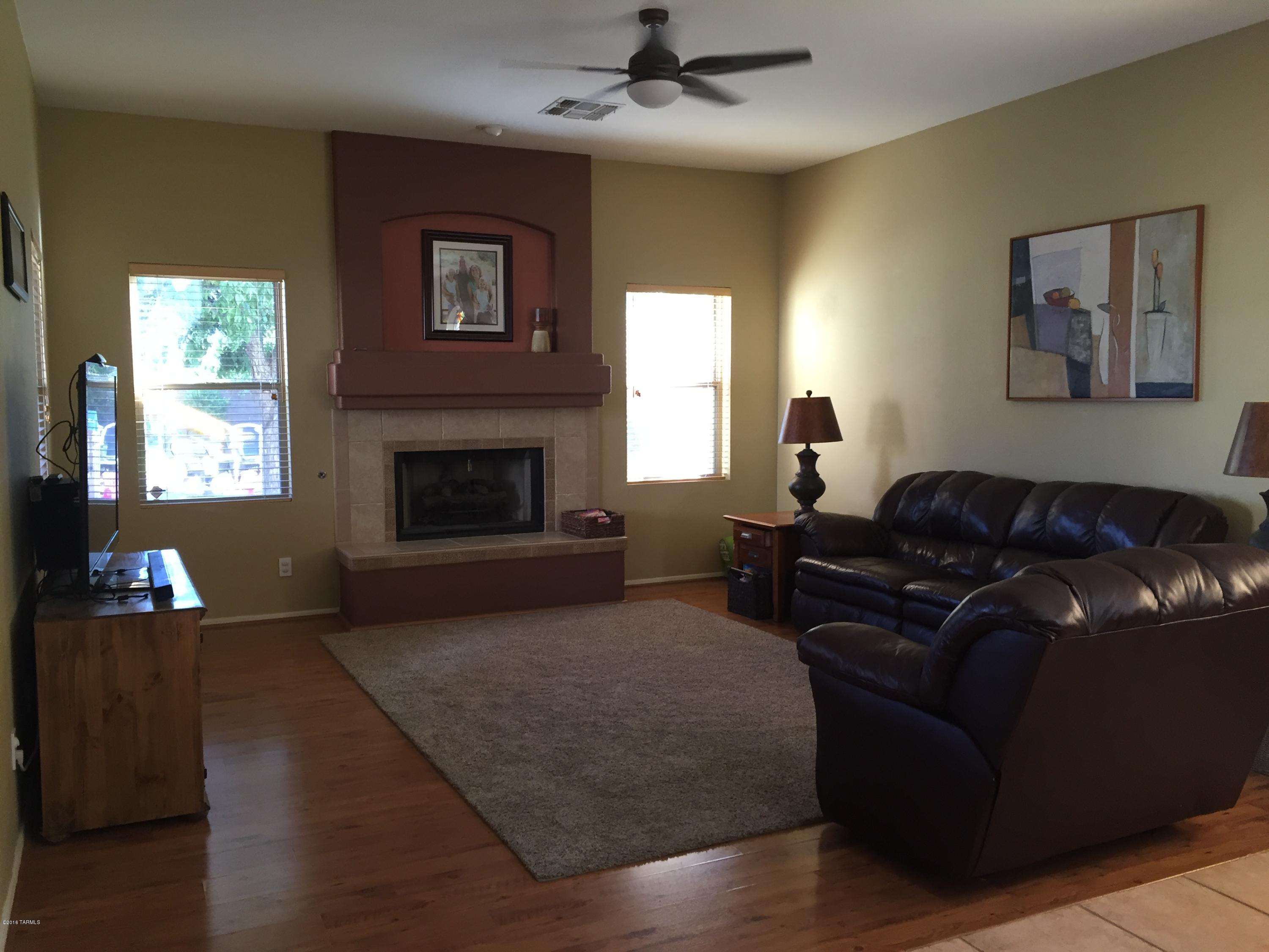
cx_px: 634
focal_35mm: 29
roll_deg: +0.7
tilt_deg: -4.9
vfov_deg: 48.2
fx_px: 1063
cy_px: 476
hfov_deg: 61.7
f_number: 2.2
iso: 80
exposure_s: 1/30
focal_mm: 4.15
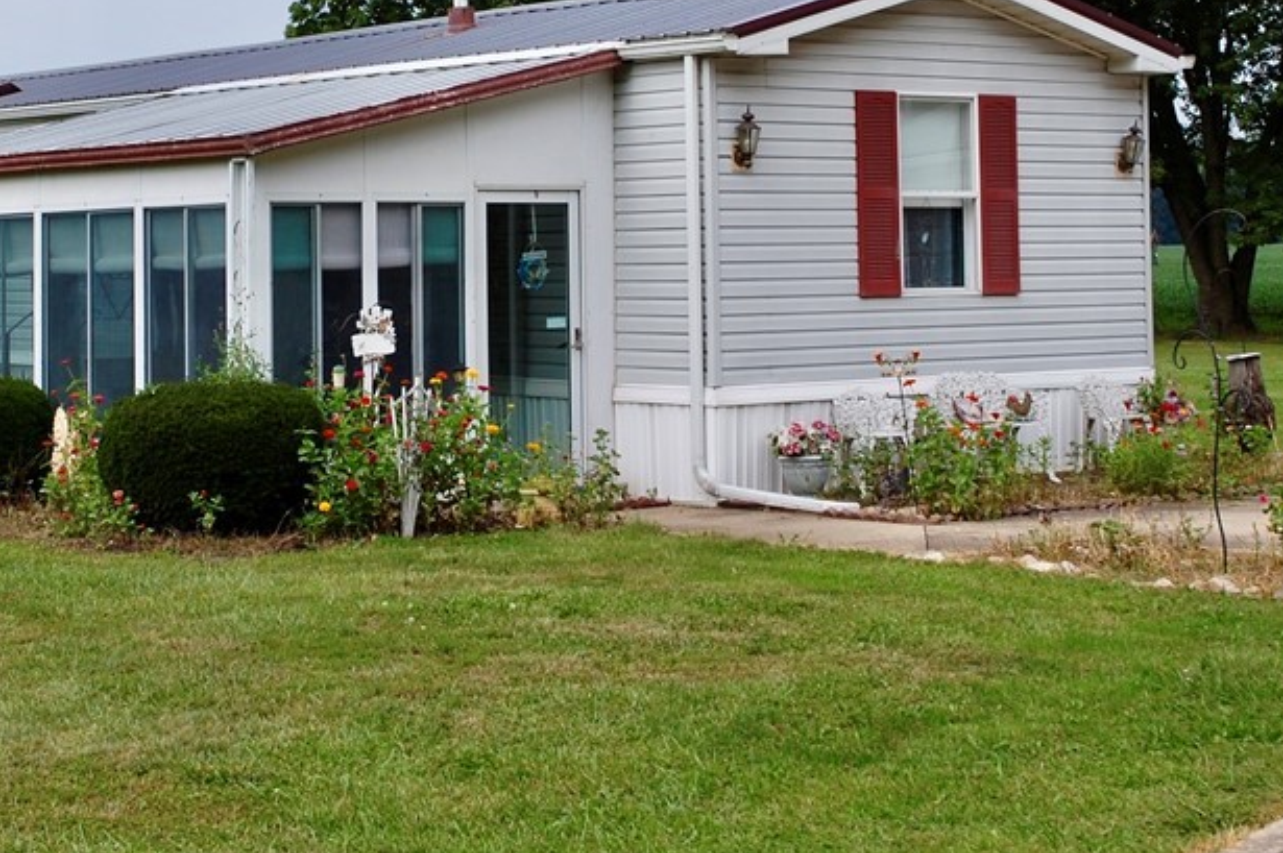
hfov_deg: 26.2
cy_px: 108
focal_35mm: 77
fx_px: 2738
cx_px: 379
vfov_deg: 17.5
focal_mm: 29
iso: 200
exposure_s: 1/320
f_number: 9
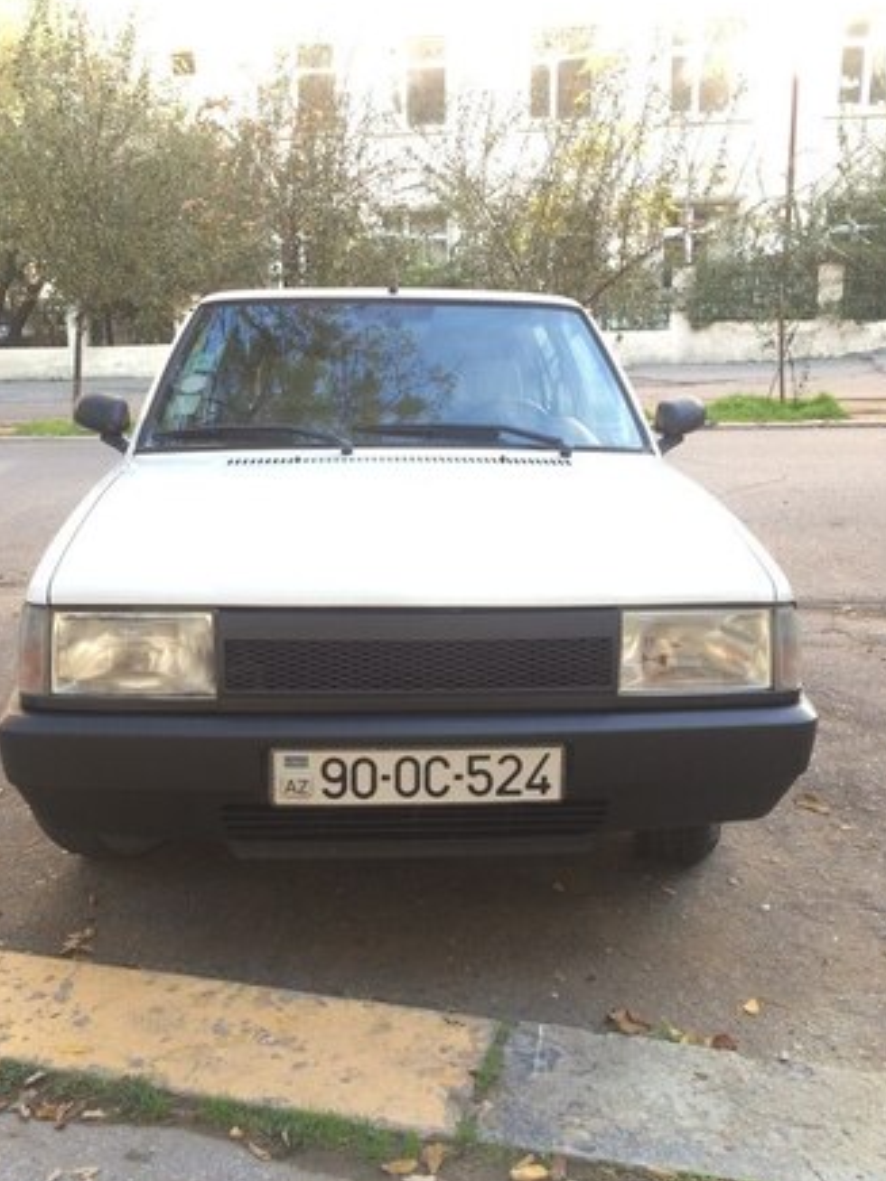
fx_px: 1126
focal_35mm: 33
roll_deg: +0.8
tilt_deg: -15.3
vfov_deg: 55.3
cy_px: 544
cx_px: 428
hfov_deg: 42.9
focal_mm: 4.15
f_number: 2.2
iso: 32
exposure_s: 1/100
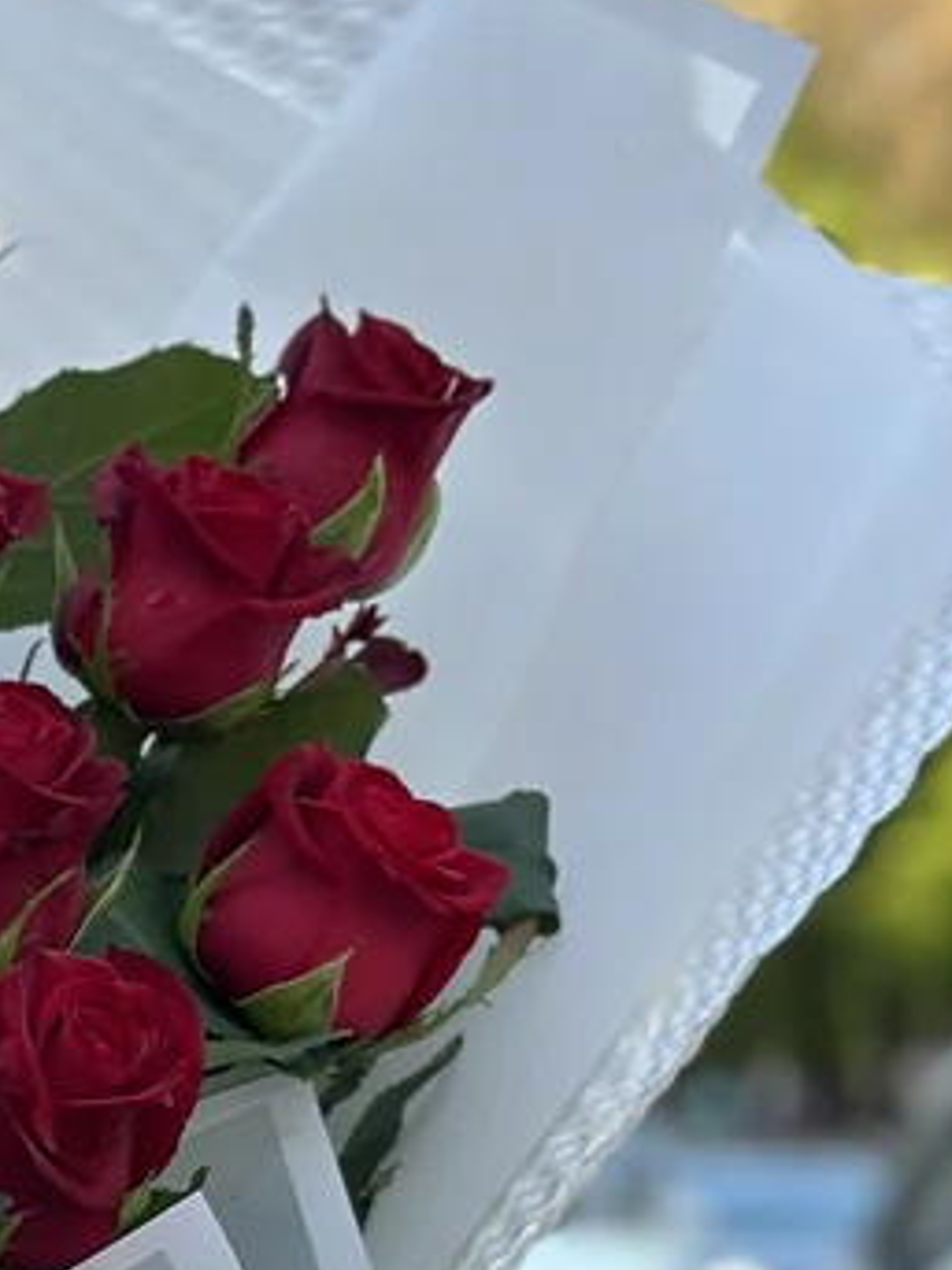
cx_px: -474
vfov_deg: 11.5
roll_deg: +0.5
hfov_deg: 8.6
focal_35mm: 168
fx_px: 6164
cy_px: 1581
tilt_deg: -4.6
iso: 80
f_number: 1.78
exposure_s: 1/206
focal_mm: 6.86
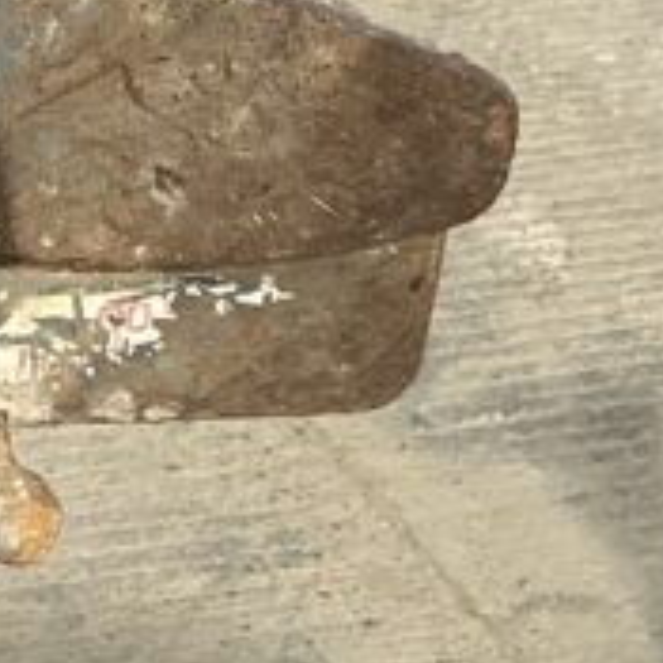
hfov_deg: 11.1
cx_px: -568
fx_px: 3142
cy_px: -83
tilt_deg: -18.3
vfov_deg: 11.8
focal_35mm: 145
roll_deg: -0.7
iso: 25
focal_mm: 3
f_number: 1.8
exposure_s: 1/1168
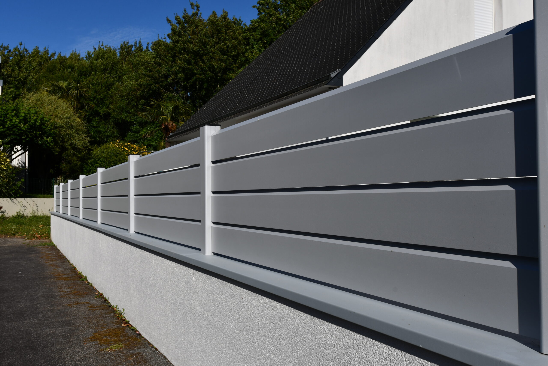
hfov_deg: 53.1
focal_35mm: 36
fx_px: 548
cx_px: 274
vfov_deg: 36.9
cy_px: 183
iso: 100
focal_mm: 24
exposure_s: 1/400
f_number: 10
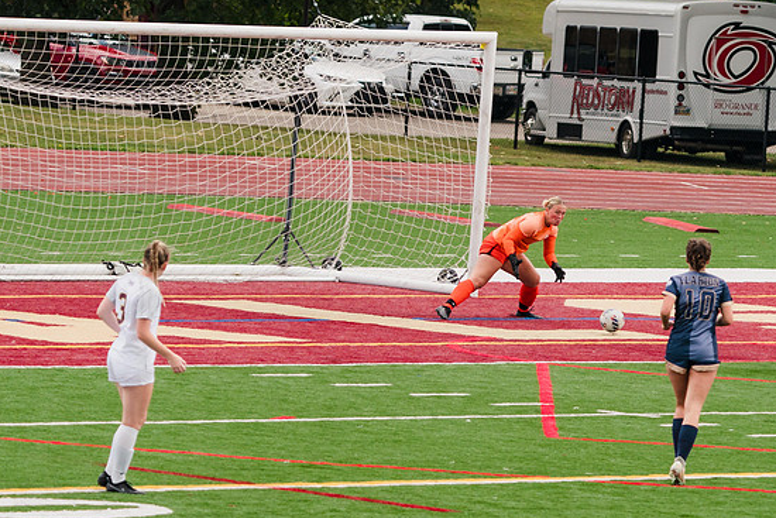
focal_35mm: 365
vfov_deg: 3.8
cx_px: 449
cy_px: 267
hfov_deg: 5.6
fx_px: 7869
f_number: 5.6
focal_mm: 200
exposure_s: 1/1600
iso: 800
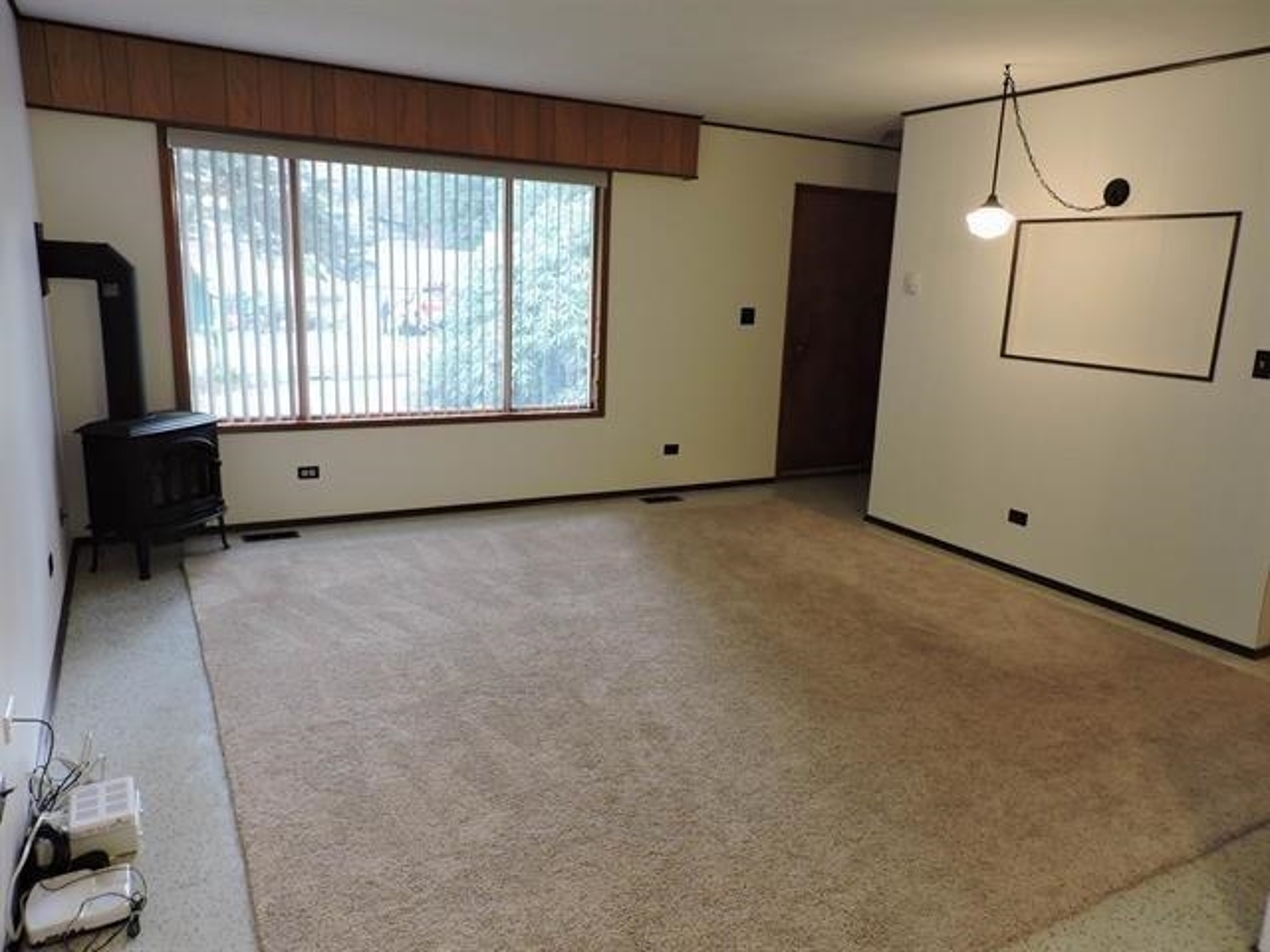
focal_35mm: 24
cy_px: 476
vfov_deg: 56.8
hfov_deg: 71.6
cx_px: 635
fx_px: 881
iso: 250
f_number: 3
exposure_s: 1/30
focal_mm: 4.3
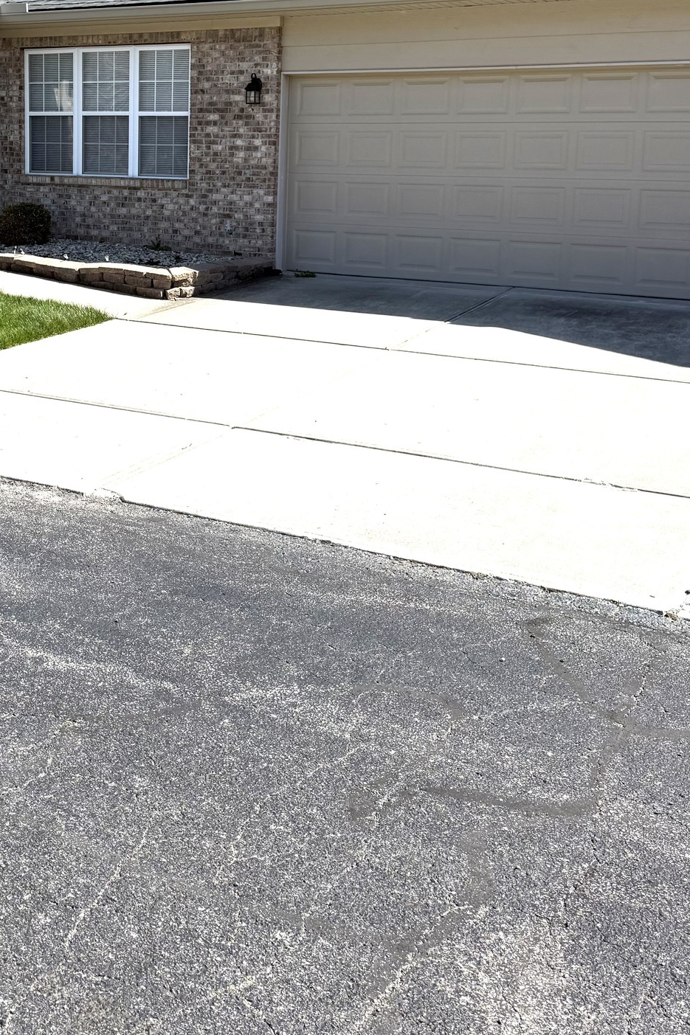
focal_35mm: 41
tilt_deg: -7.1
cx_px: 204
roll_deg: -0.3
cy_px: 303
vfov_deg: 46.3
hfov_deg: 32.2
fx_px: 1179
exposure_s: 1/4167
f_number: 1.78
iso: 80
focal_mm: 6.76
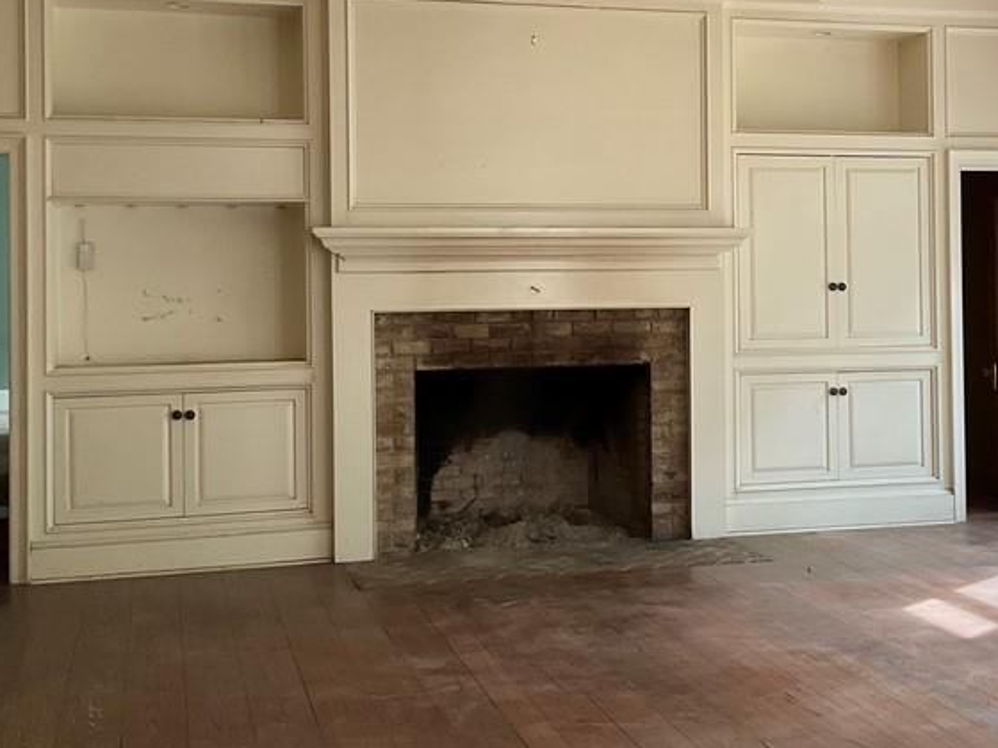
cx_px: 645
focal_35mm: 53
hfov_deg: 35.9
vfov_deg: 27.4
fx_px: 1528
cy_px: 267
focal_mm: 3
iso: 64
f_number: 1.8
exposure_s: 1/80
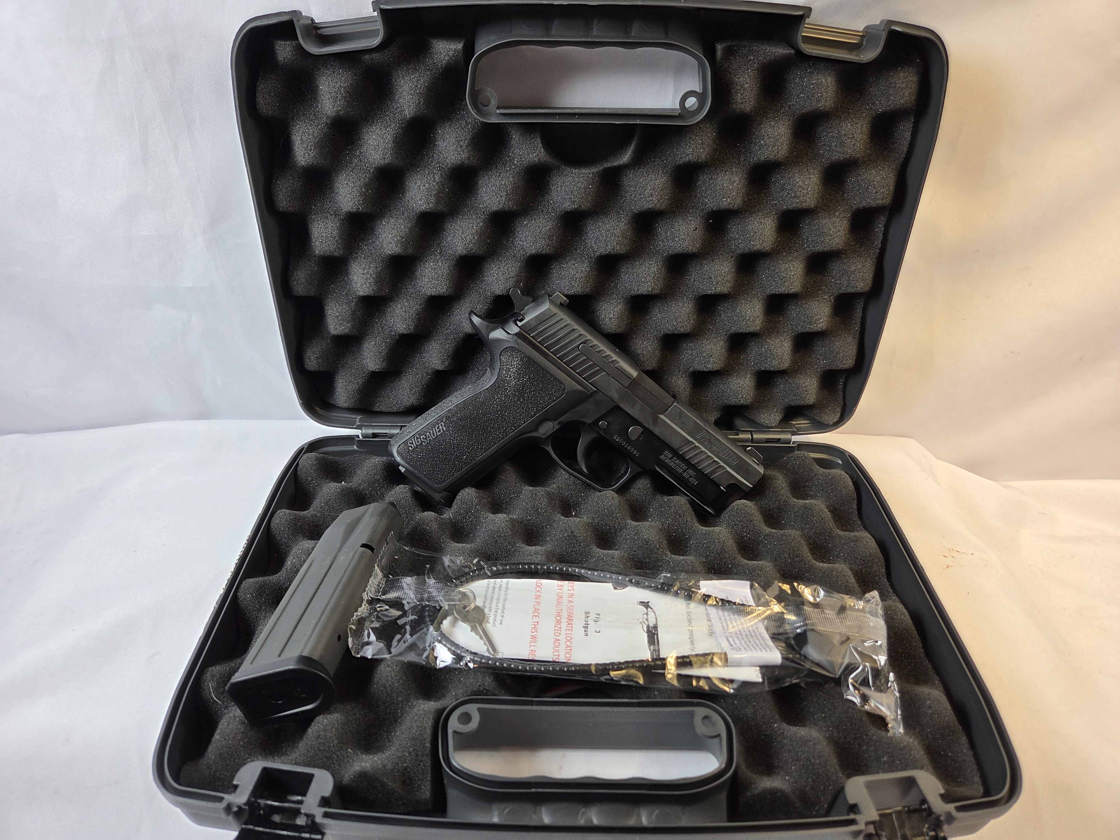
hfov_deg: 73.9
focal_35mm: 23
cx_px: 560
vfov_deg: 58.9
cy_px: 420
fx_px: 744
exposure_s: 1/120
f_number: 1.8
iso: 25
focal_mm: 5.4
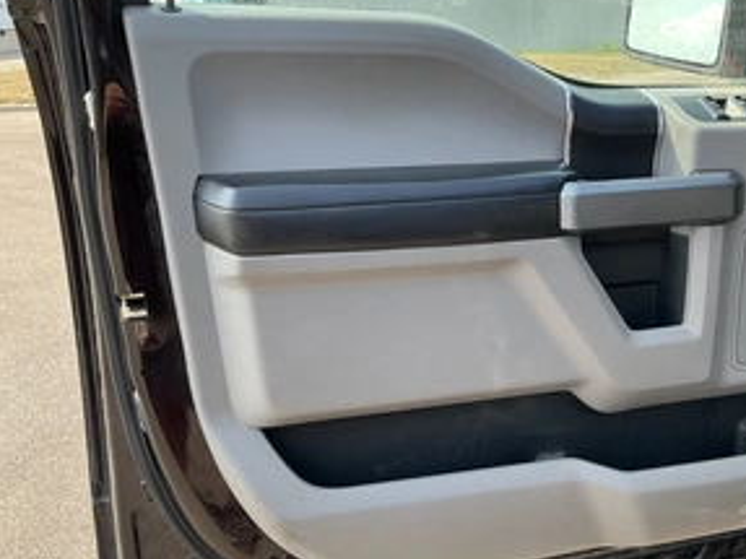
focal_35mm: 39
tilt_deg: -19.1
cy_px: 309
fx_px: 840
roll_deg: +2.1
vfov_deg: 36.8
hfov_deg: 47.4
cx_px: 473
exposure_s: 1/234
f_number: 1.8
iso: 20
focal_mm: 3
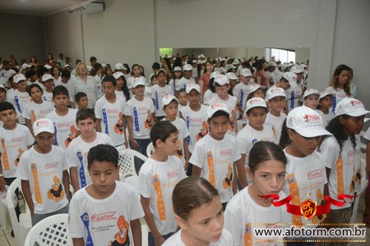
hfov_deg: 61.9
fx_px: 308
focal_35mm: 30
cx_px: 185
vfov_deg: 43.6
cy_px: 123
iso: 1600
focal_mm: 20
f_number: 3.5
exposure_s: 1/100
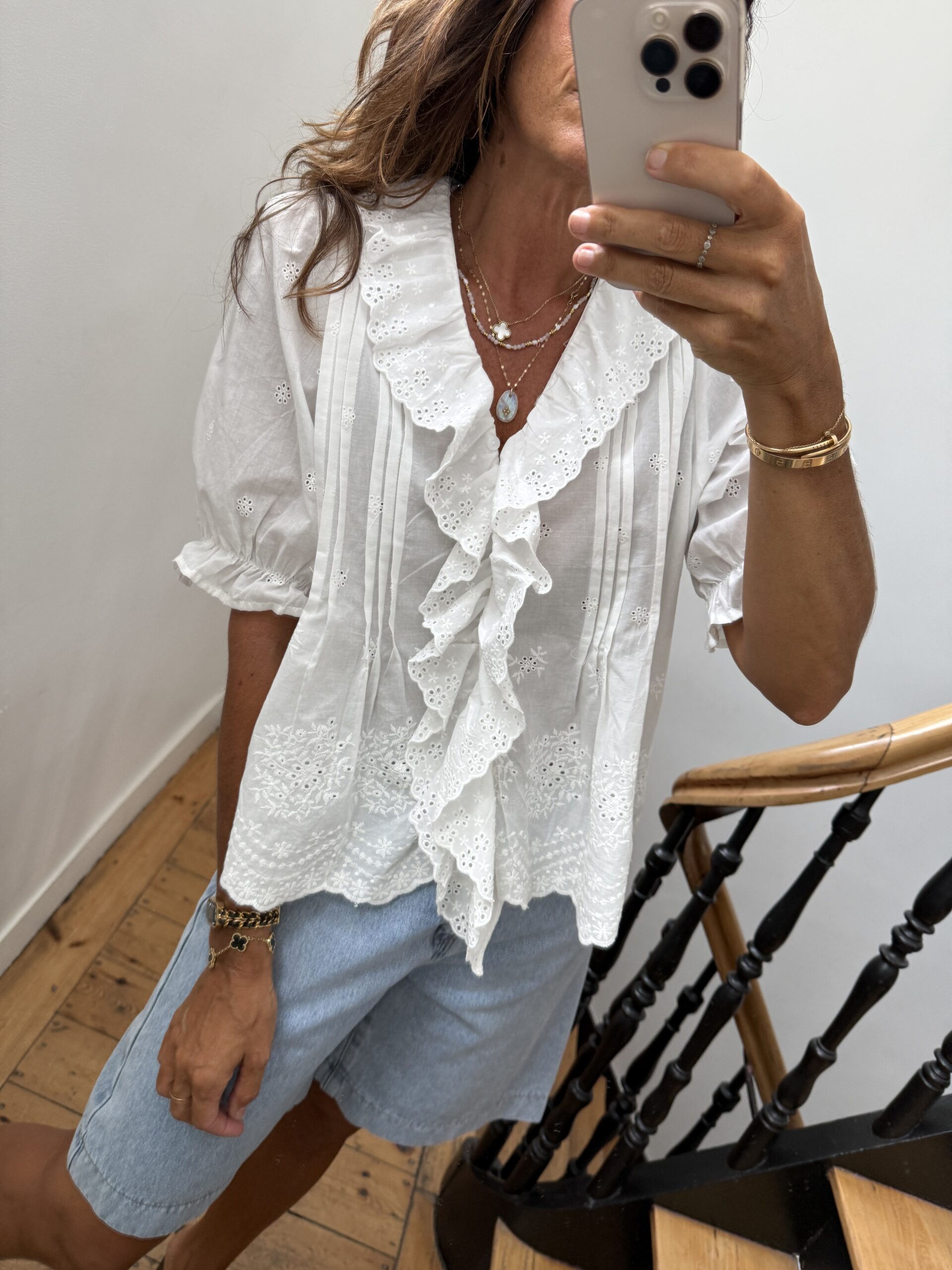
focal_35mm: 24
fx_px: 880
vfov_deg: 71.6
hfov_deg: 56.8
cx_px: 476
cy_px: 635
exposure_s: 1/121
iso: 160
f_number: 1.78
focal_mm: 6.76
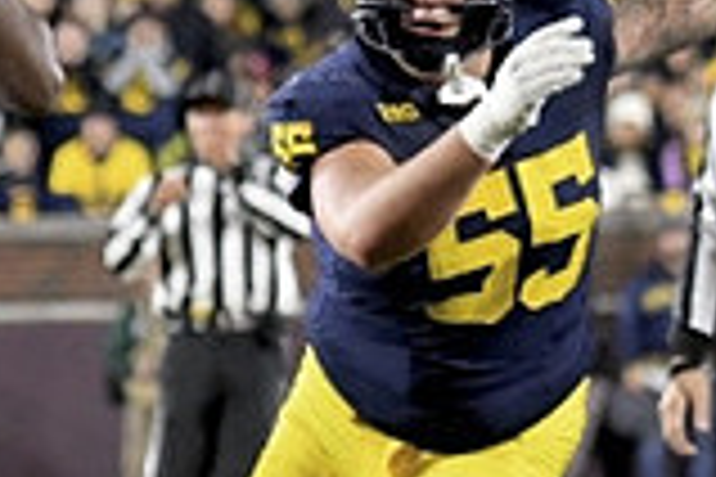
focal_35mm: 987
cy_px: 279
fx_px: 19629
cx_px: -315
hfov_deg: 2.1
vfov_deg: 1.4
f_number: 5.3
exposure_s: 1/800
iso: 6400
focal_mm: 180
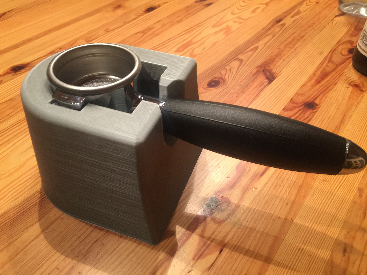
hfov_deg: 61.7
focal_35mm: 29
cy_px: 138
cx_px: 184
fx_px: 307
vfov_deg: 48.2
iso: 100
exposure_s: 1/10
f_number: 2.2
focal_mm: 4.15
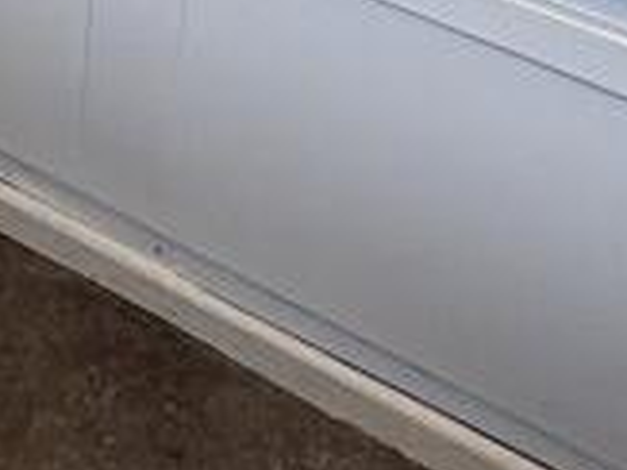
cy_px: -435
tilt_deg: -20.5
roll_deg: +2.4
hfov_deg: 19.9
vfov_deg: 14.3
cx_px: -254
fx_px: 1593
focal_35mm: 88
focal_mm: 2.22
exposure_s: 1/99
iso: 160
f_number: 2.2
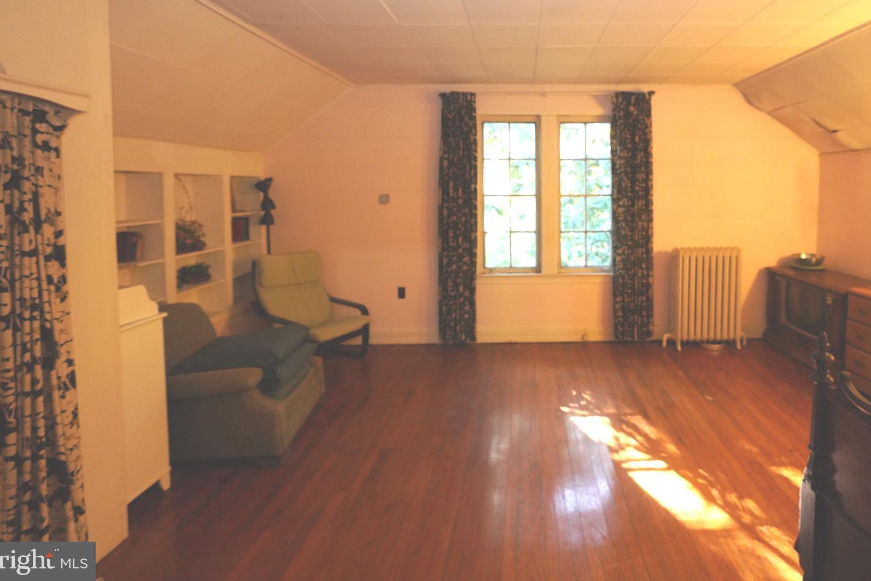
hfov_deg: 88.5
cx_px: 534
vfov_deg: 66.1
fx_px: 435
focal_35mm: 18
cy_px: 208
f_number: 2.8
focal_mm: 14
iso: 3200
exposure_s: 1/160
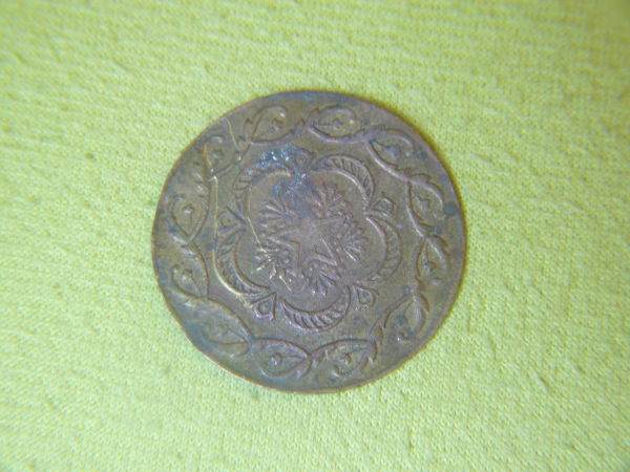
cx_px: 315
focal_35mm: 55
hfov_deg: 34.9
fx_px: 1001
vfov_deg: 26.6
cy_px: 236
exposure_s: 1/15
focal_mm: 11.7
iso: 100
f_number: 3.2
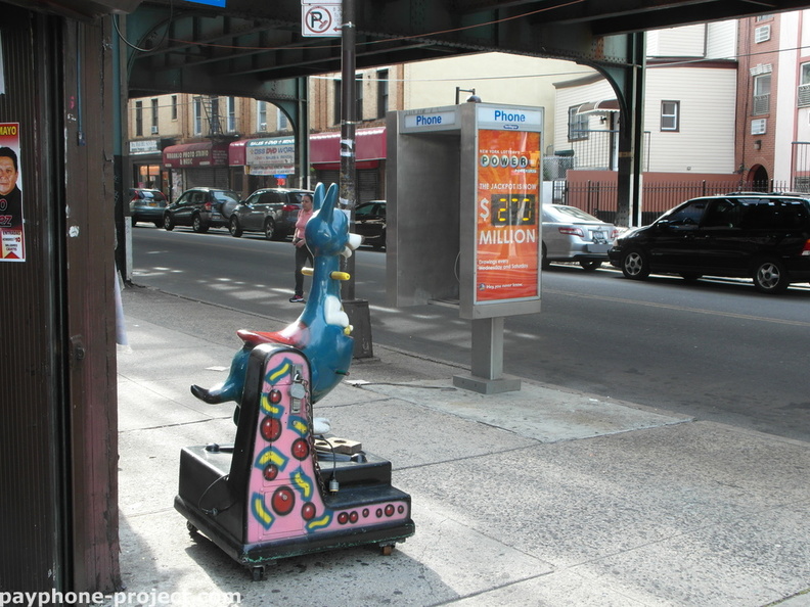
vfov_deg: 34.3
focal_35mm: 42
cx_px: 405
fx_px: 983
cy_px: 304
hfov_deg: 44.8
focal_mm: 7.5
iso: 100
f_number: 4
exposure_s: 1/90
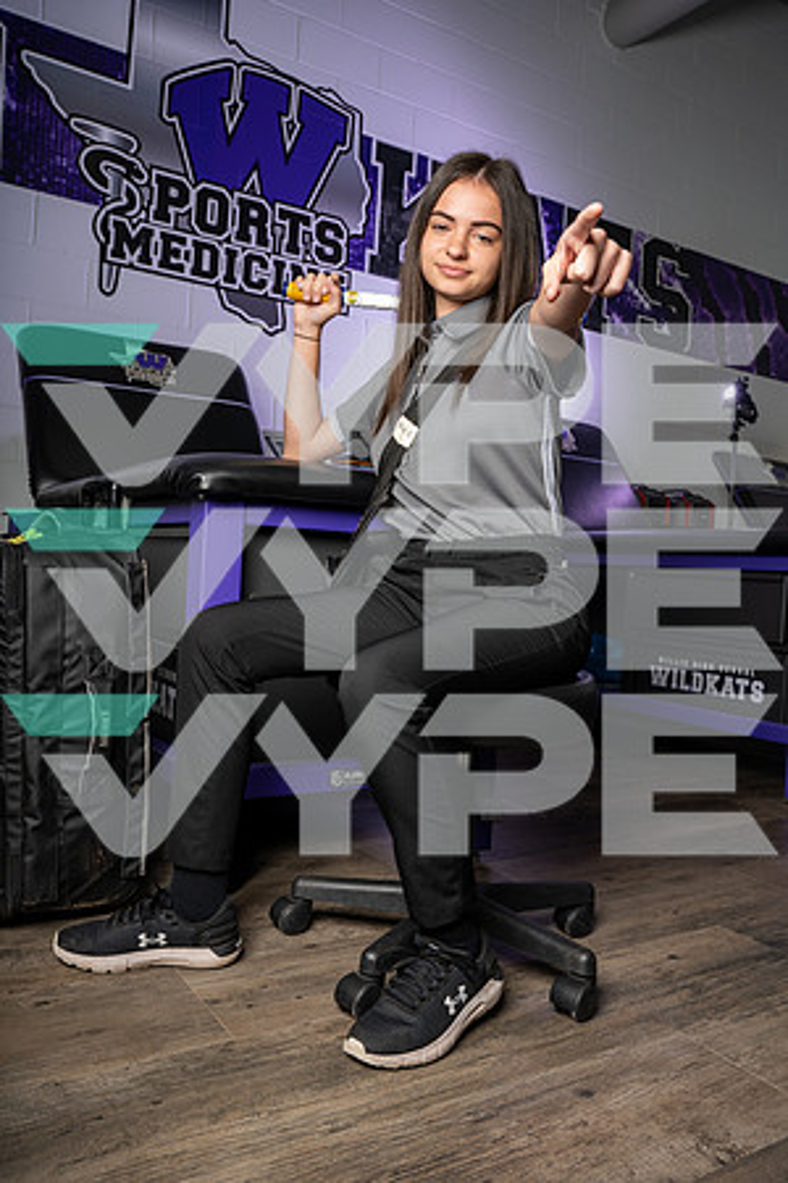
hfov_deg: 45.0
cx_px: 394
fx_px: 952
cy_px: 592
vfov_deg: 63.7
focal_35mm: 29
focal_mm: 29
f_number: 7.1
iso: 250
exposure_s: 1/250
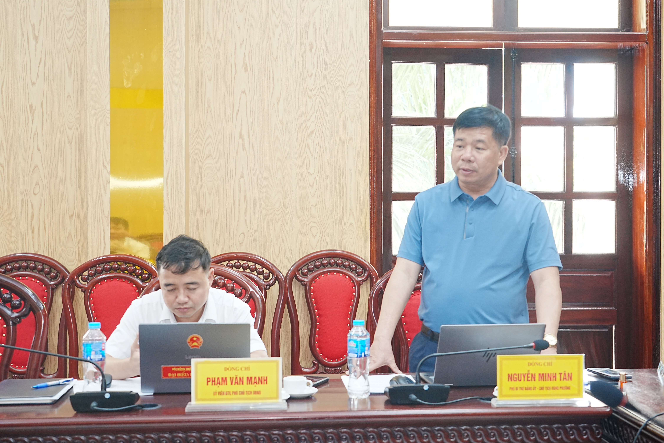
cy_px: 225
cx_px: 337
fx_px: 904
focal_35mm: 49
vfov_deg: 27.5
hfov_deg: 40.3
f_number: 5
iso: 2000
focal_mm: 48
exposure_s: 1/125
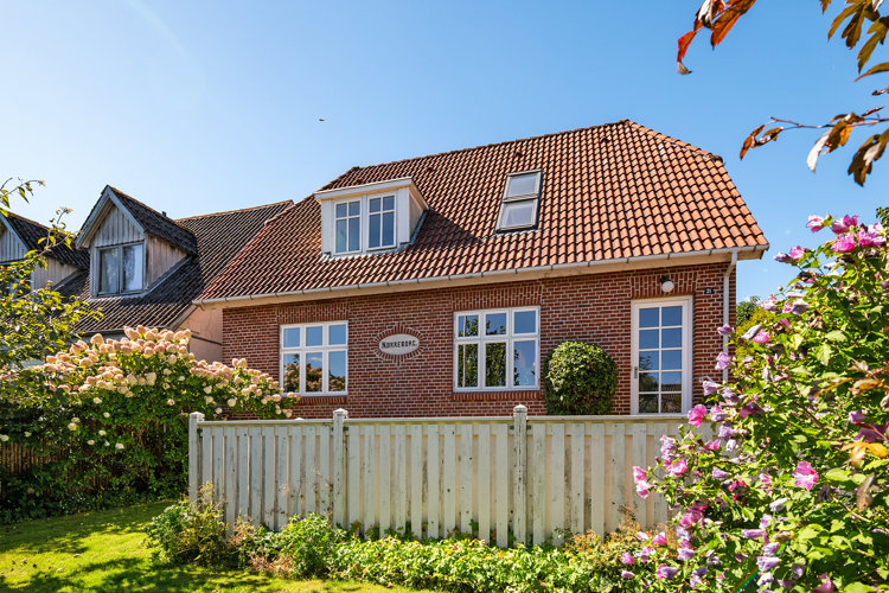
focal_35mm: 16
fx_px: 395
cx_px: 444
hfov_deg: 96.7
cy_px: 296
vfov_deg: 73.7
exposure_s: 1/1250
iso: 500
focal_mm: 16
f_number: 8
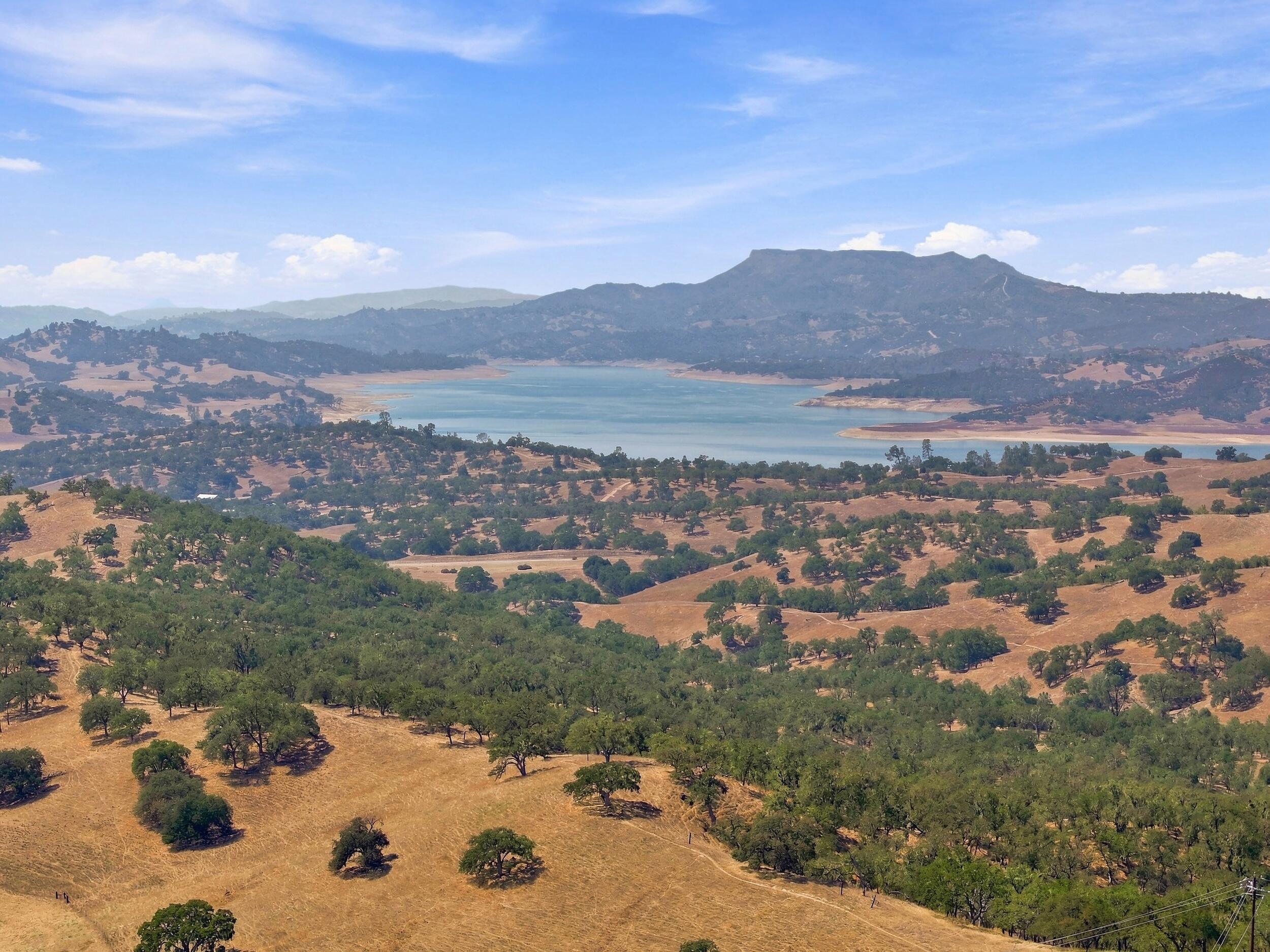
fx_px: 2568
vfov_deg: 21.0
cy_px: 476
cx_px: 635
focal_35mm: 70
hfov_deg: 27.8
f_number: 2.8
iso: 100
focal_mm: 19.4
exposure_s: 1/1600
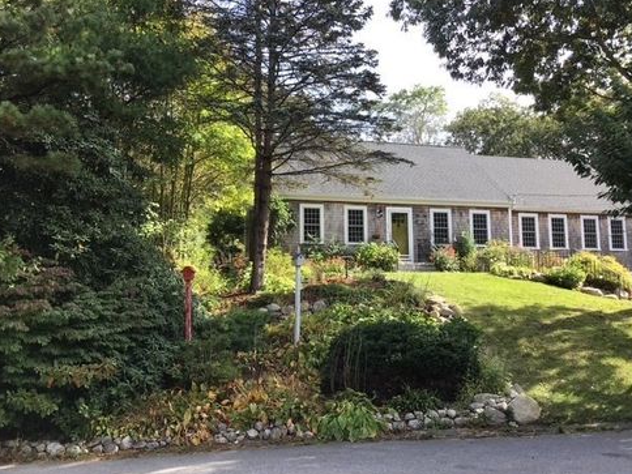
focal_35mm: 32
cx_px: 323
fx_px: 584
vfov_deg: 44.2
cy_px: 236
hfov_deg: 56.8
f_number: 2.4
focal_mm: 3.3
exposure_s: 1/188
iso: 25
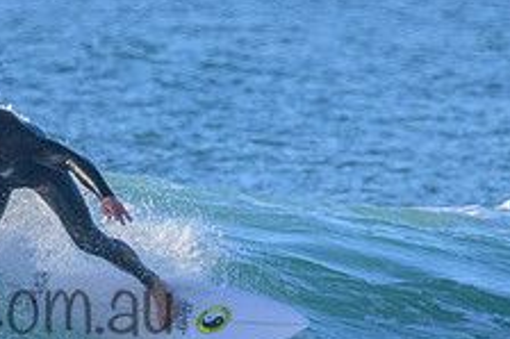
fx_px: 36055
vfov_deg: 0.5
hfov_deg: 0.8
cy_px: 180
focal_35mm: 2547
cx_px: 30
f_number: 11
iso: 5000
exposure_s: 1/2000
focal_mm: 800
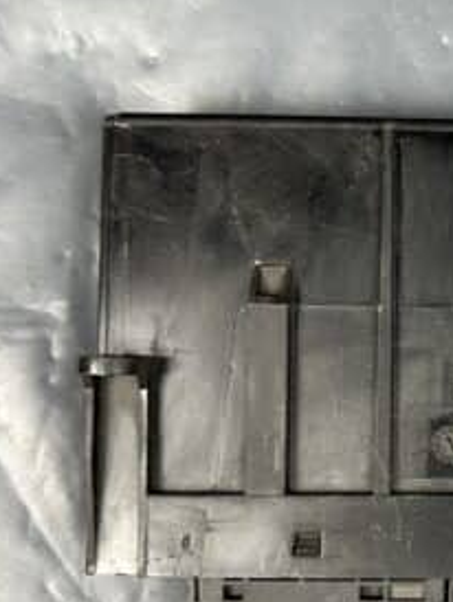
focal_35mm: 70
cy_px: 330
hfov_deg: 18.9
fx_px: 1220
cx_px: 651
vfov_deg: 27.7
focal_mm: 6.86
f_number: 1.78
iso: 125
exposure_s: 1/50
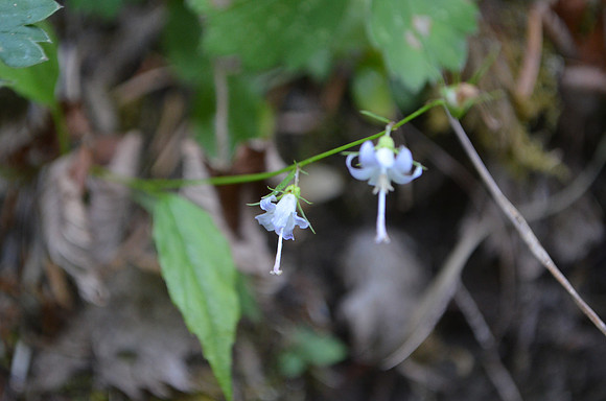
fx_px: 1209
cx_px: 303
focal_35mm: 72
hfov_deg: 28.1
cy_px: 200
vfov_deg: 18.8
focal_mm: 48
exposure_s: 1/160
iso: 1600
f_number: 5.3
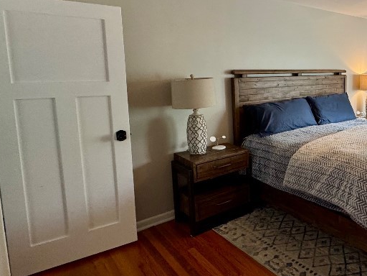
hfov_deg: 54.8
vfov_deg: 49.2
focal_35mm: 28
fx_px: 297
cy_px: 103
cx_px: 333
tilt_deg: -7.4
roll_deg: -1.0
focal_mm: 2.22
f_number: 2.2
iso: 250
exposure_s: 1/60
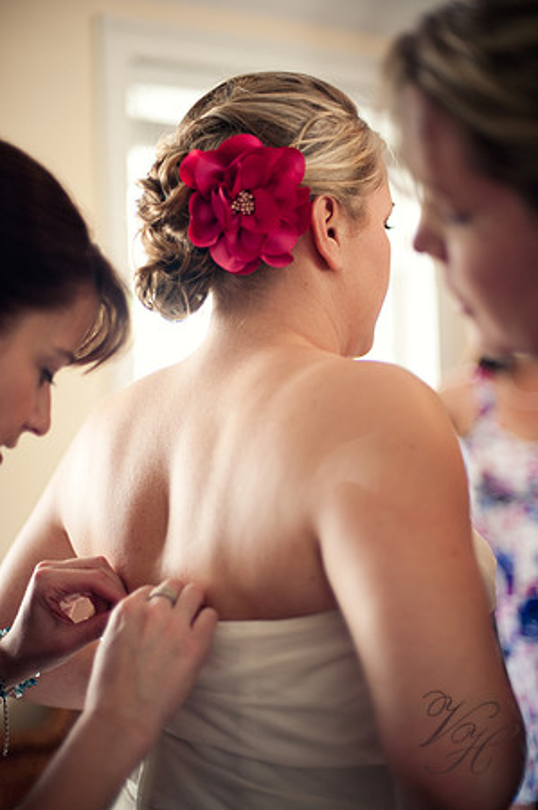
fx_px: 1123
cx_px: 269
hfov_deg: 26.9
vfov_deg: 39.6
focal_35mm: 50
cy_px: 405
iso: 400
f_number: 1.4
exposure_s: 1/320
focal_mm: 50
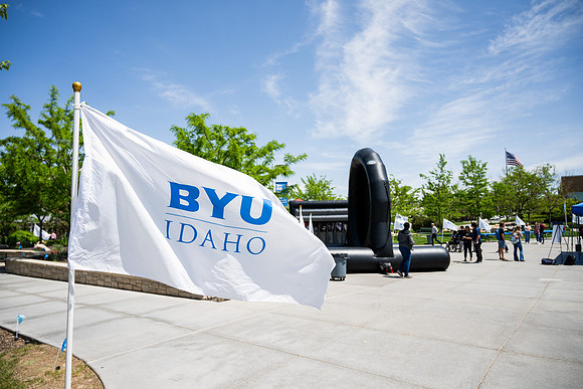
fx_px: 390
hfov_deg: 73.5
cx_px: 292
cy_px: 194
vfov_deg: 53.0
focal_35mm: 24
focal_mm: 24
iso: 160
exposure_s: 1/2000
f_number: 4
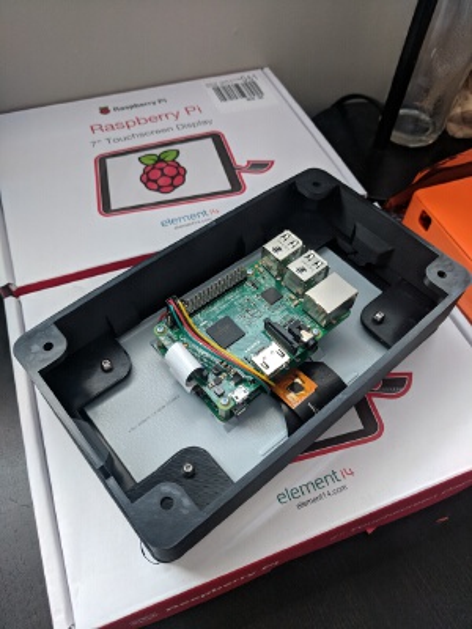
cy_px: 314
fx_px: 473
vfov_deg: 67.3
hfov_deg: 53.1
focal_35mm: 26
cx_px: 236
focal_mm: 4.67
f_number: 2
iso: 296
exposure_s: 1/60
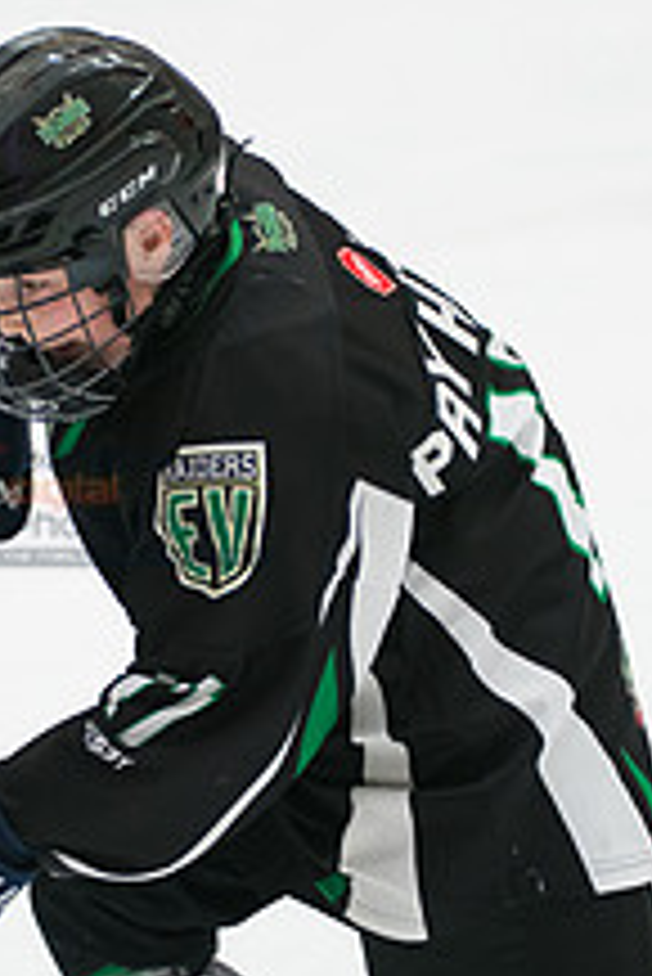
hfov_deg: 3.7
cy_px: 499
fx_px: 10116
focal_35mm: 373
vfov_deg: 5.5
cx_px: 85
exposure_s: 1/1000
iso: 2000
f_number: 3.2
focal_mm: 120
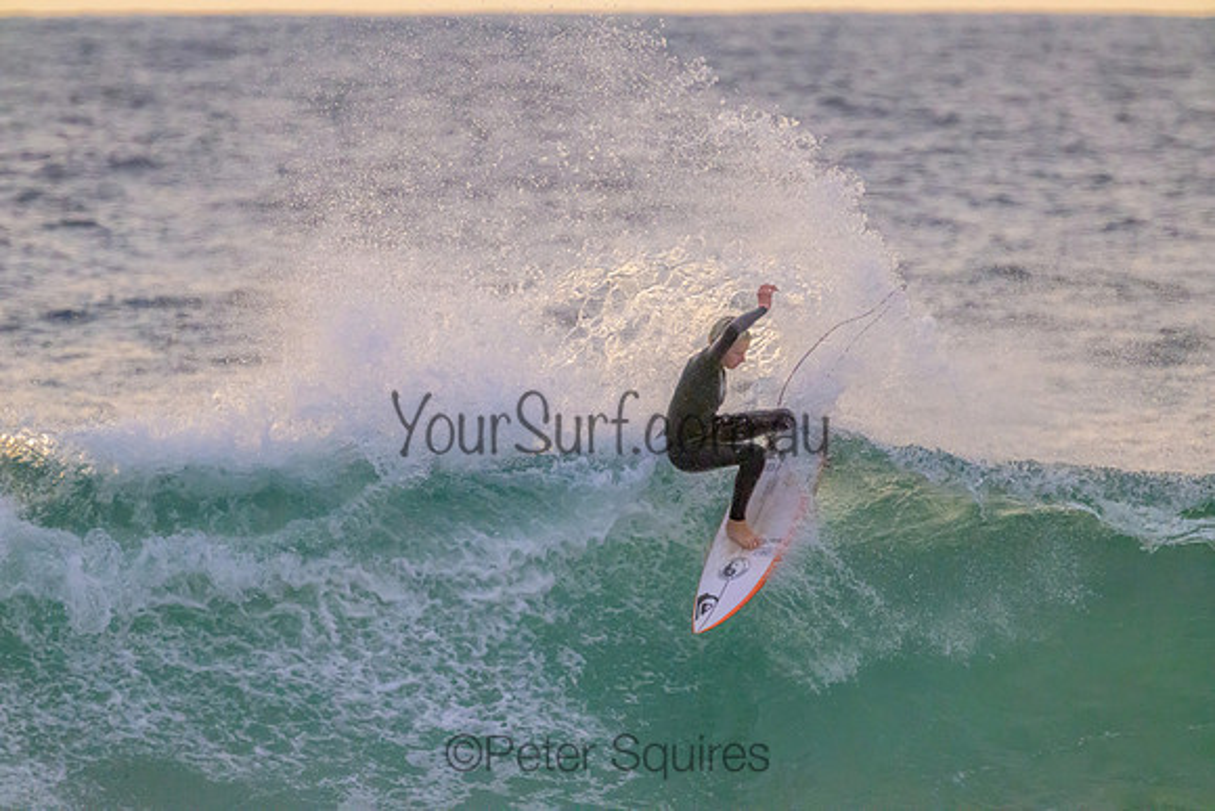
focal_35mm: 800
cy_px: 406
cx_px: 608
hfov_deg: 2.6
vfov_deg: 1.7
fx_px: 27005
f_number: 11
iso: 11400
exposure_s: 1/1600
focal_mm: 800
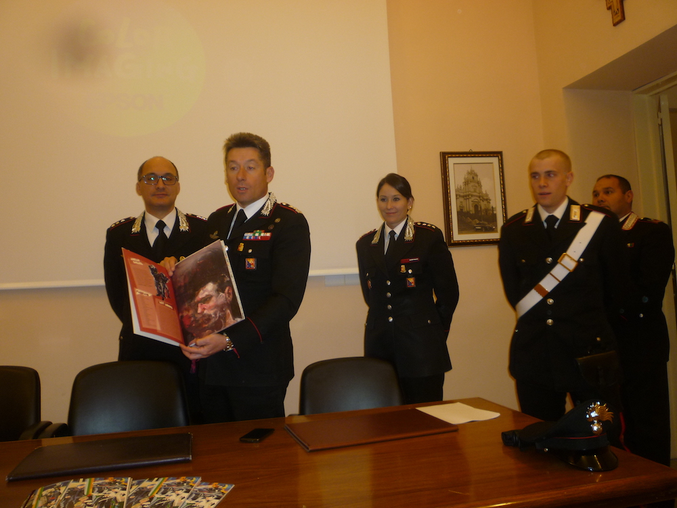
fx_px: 567
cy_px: 254
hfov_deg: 61.7
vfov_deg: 48.2
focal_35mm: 29
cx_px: 338
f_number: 3.3
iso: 125
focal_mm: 5.2
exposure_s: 1/30
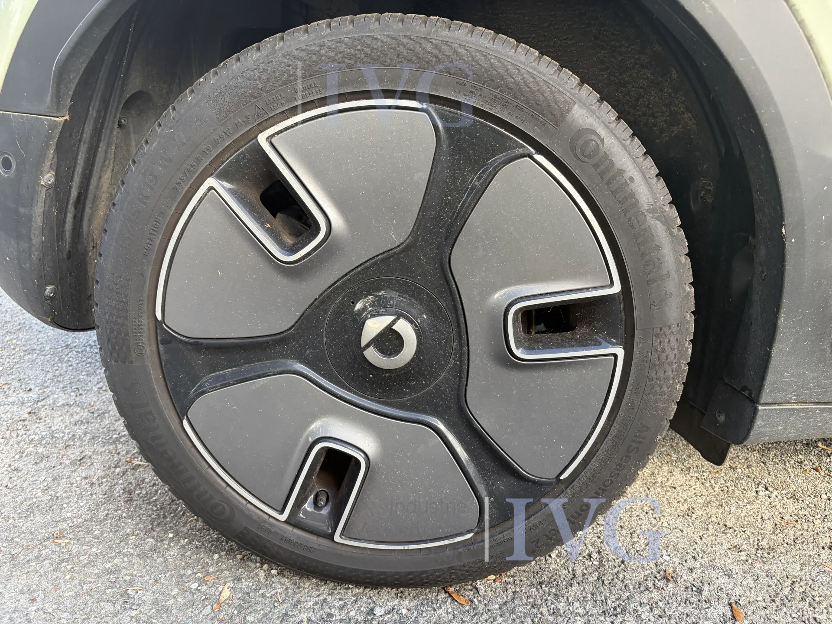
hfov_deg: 67.3
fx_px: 625
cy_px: 312
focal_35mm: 26
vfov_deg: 53.1
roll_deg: +1.1
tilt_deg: -14.7
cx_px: 416
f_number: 1.6
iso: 80
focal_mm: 5.96
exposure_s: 1/166
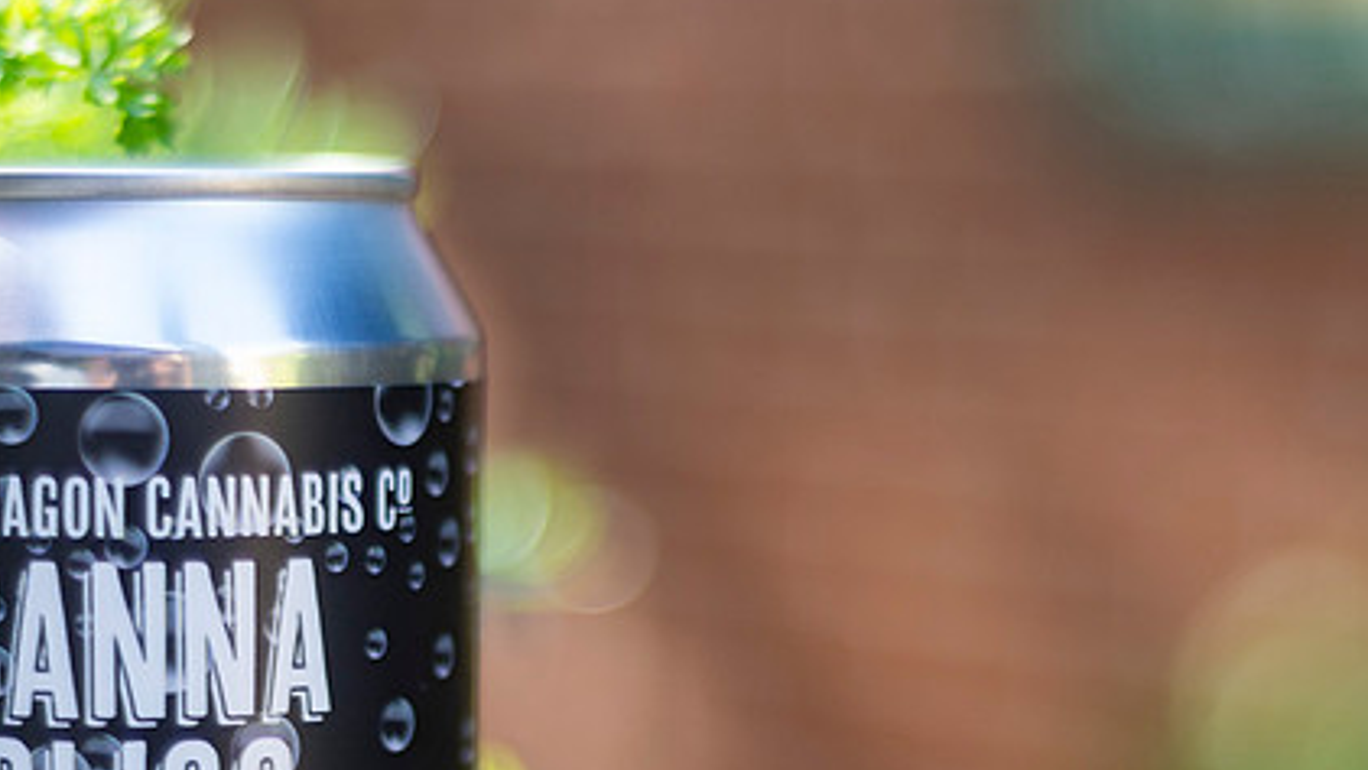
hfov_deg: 20.2
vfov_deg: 11.3
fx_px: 3846
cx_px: 576
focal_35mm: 106
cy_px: 787
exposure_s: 1/400
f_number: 1.8
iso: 200
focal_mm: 50
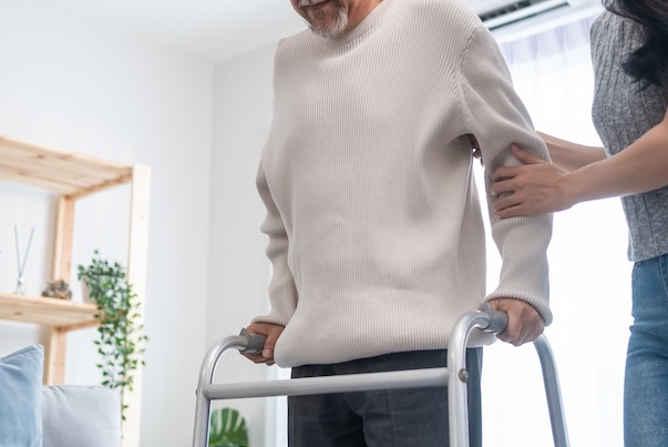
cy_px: 195
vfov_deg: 23.4
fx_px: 1077
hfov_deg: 34.4
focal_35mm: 58
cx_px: 307
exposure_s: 1/320
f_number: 2.5
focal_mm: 35
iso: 400
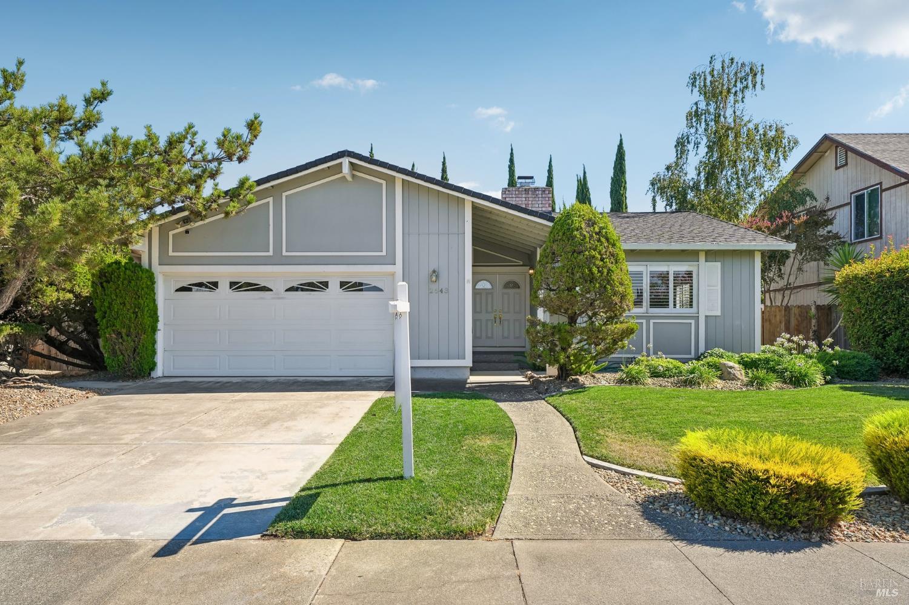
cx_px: 454
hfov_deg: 73.8
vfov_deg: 53.1
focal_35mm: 24
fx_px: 606
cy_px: 302
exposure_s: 1/500
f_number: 8
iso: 640
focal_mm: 24
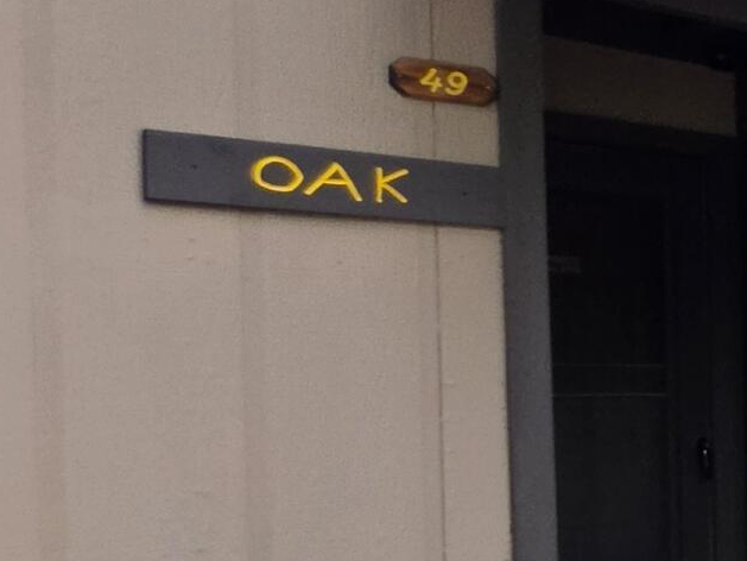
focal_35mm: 62
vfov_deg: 23.4
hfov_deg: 17.2
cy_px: 426
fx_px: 1338
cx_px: 1633
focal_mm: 2.2
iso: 64
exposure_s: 1/719
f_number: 1.9
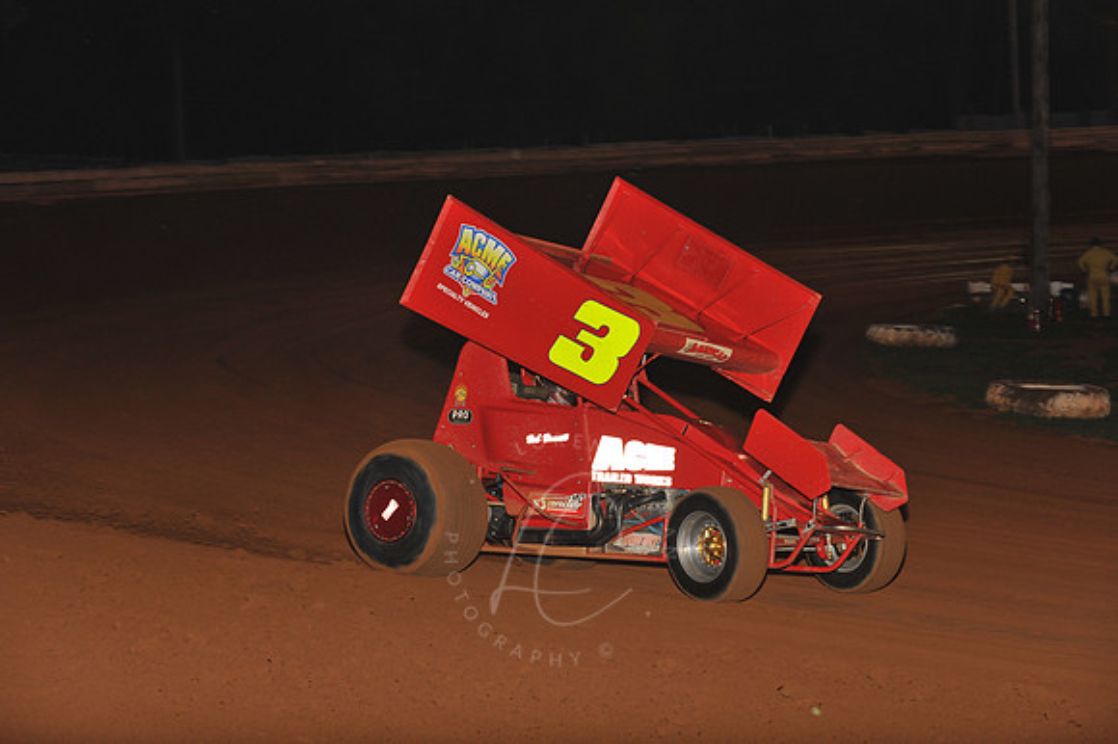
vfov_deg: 13.0
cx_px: 559
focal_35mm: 105
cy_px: 372
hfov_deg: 19.5
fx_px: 3259
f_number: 6.3
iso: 800
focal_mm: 105
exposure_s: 1/320
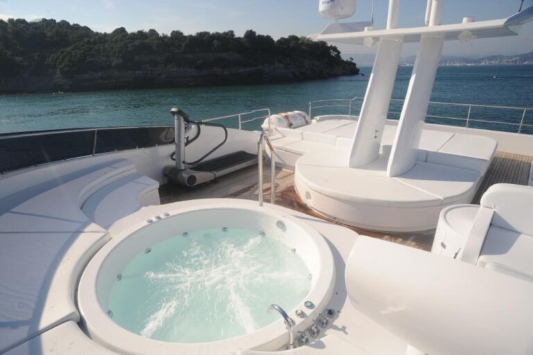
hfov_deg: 84.0
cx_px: 266
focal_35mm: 20
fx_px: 296
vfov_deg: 61.9
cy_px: 178
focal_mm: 20
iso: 200
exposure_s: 1/500
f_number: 11
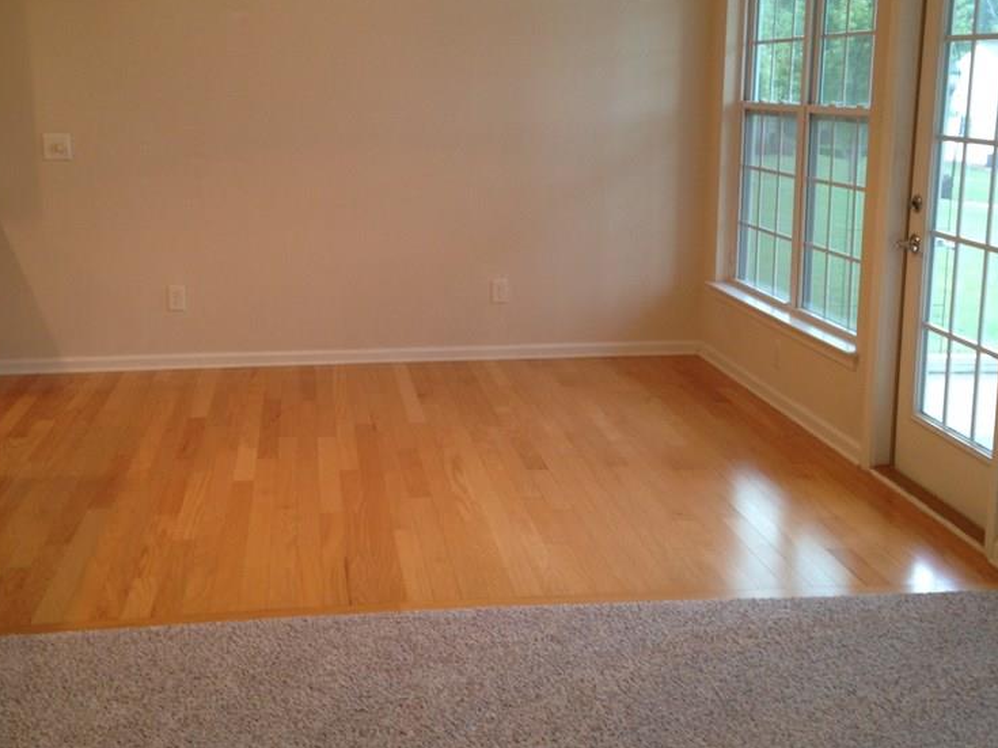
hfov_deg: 41.2
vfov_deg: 31.4
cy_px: 296
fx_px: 1326
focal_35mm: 46
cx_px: 444
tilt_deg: -9.9
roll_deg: +1.5
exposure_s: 1/20
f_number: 2.4
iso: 64
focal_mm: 4.12
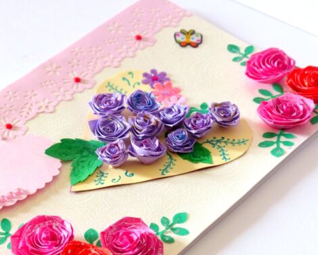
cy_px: 135
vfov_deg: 13.9
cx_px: 149
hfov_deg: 17.3
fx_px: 1045
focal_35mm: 111
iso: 250
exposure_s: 1/60
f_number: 2.8
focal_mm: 16
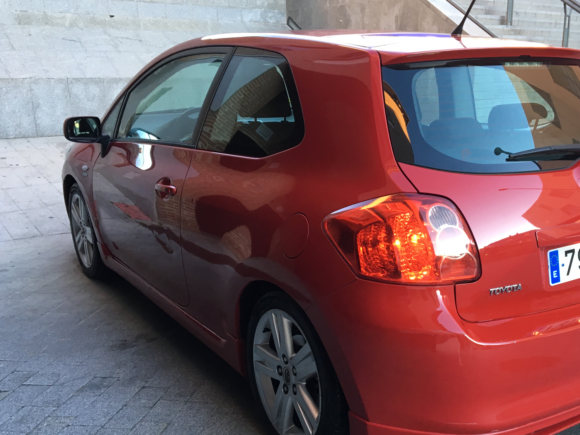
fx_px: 670
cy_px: 267
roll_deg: +0.5
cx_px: 377
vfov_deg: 35.8
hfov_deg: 46.2
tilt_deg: -17.1
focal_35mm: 40
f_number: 2.2
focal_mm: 4.15
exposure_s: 1/33
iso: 40
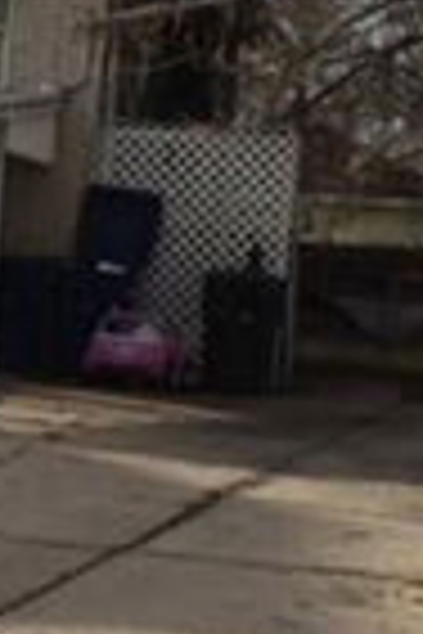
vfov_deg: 15.0
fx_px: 2414
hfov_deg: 9.6
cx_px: -320
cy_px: 400
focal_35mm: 137
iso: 25
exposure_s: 1/1637
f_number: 2.2
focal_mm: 4.15
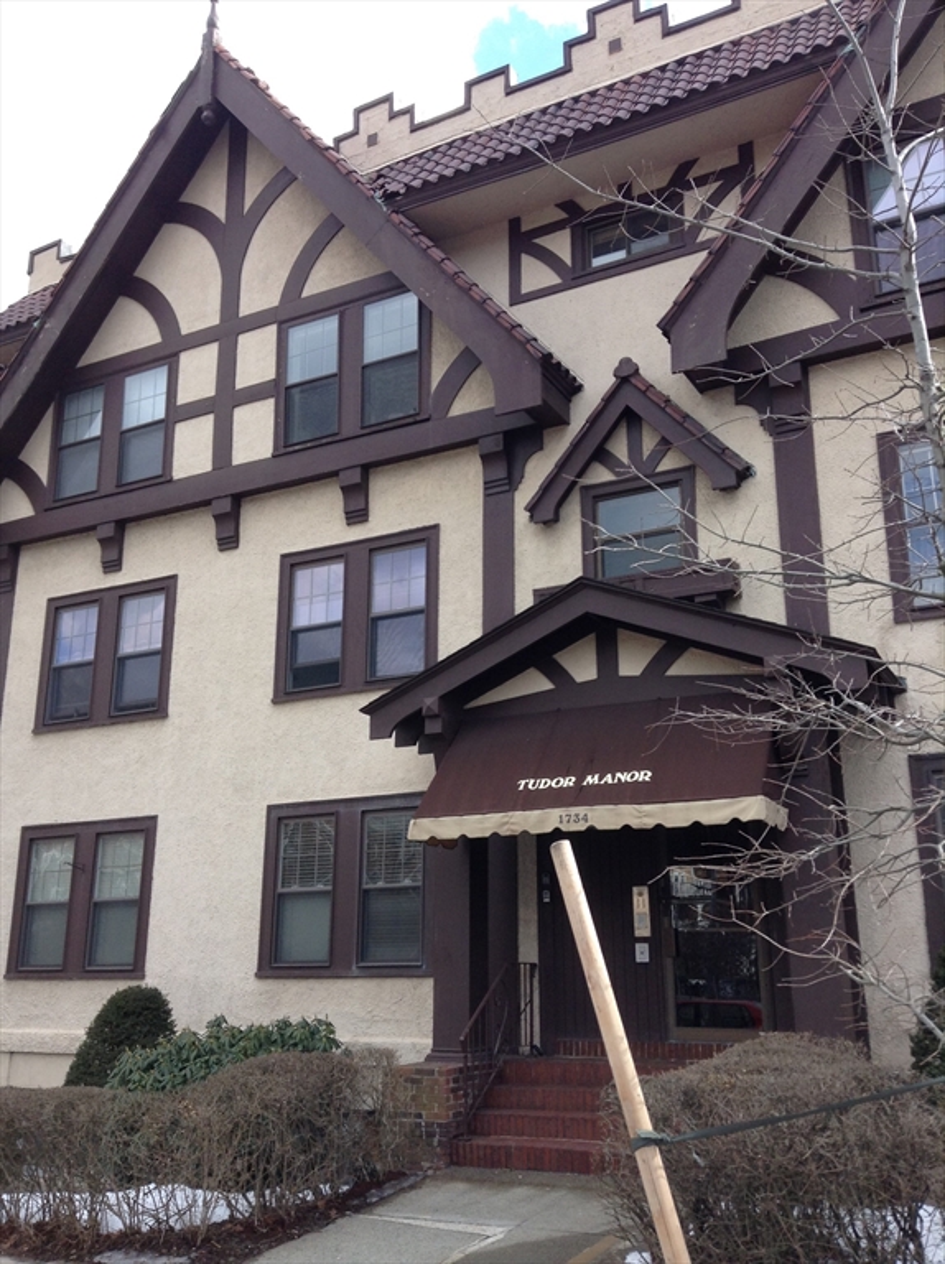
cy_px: 632
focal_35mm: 33
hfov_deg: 42.9
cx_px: 472
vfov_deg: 55.4
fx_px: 1204
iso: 32
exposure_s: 1/325
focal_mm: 3.3
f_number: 2.4
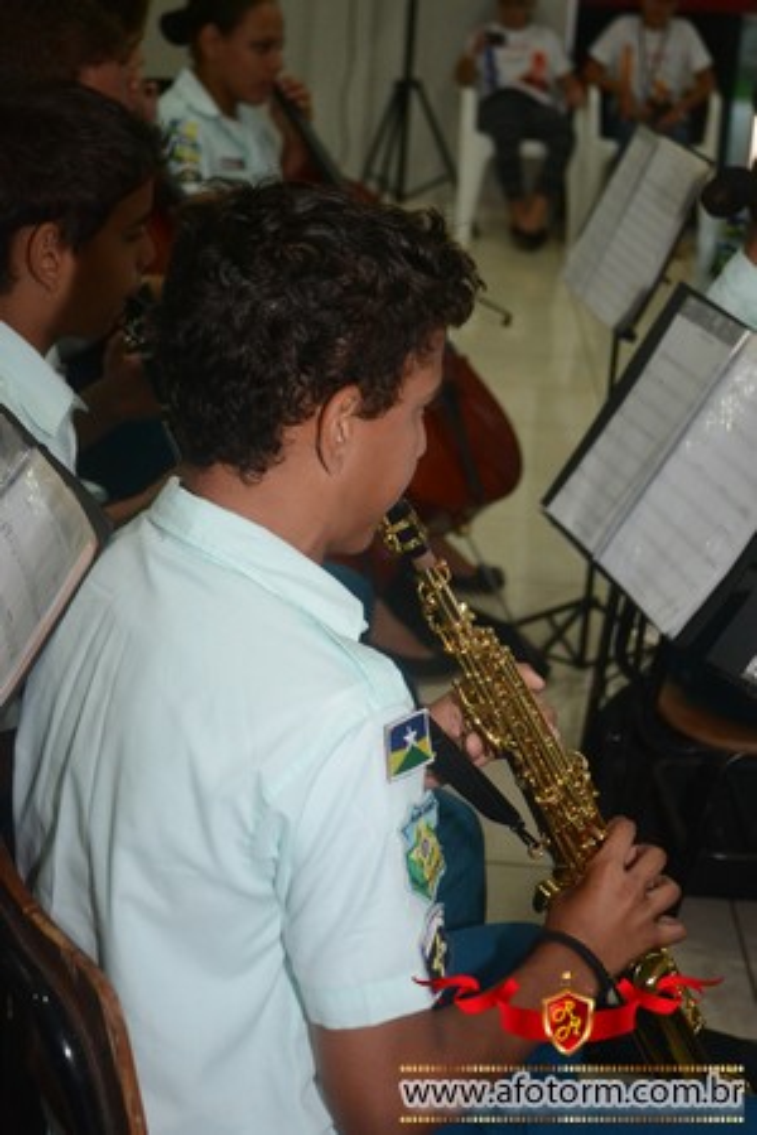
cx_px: 378
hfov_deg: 18.2
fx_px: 2365
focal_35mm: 75
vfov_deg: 27.0
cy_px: 568
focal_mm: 50
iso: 1600
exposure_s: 1/100
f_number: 4.8
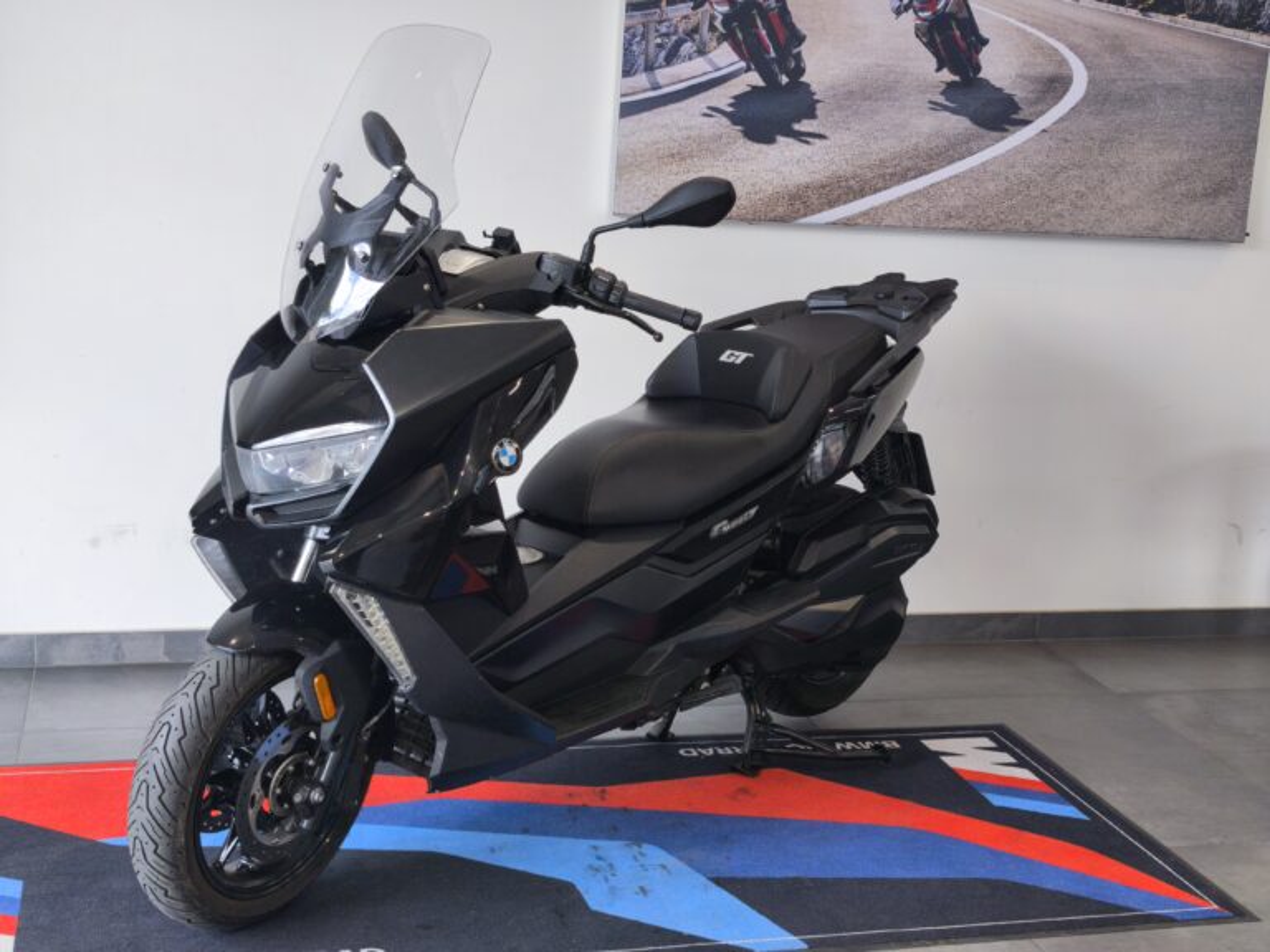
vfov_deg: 31.5
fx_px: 1688
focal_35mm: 46
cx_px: 635
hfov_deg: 41.2
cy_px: 476
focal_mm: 6.57
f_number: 1.6
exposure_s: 1/104
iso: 50
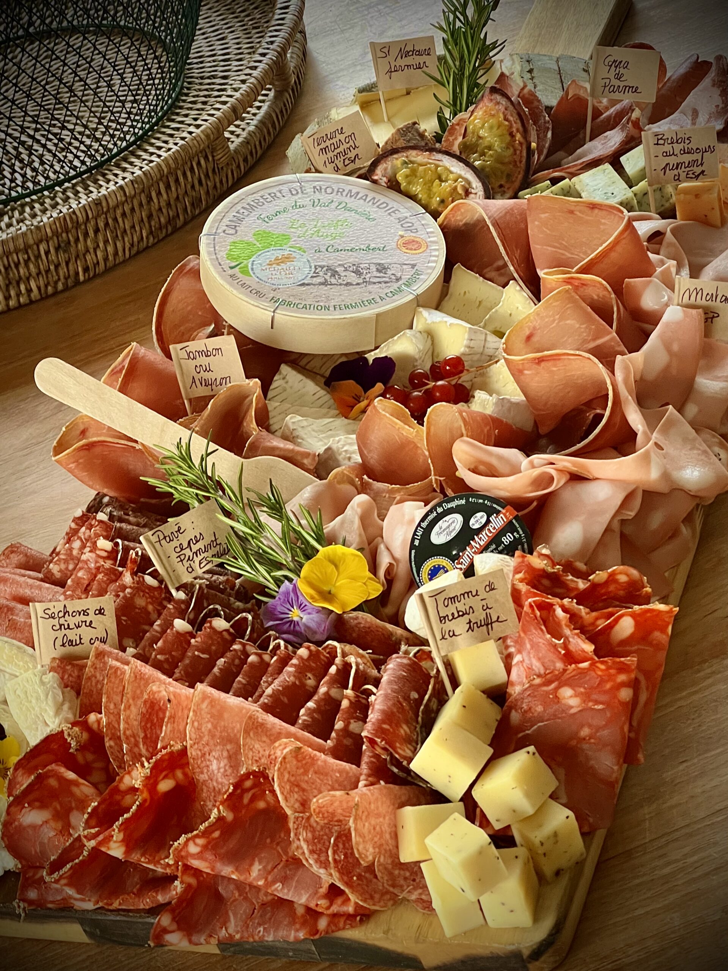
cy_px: 486
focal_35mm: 77
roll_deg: +26.4
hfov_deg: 19.1
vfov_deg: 25.3
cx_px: 364
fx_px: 2160
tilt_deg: -35.3
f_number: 2.8
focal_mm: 9
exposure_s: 1/68
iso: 200
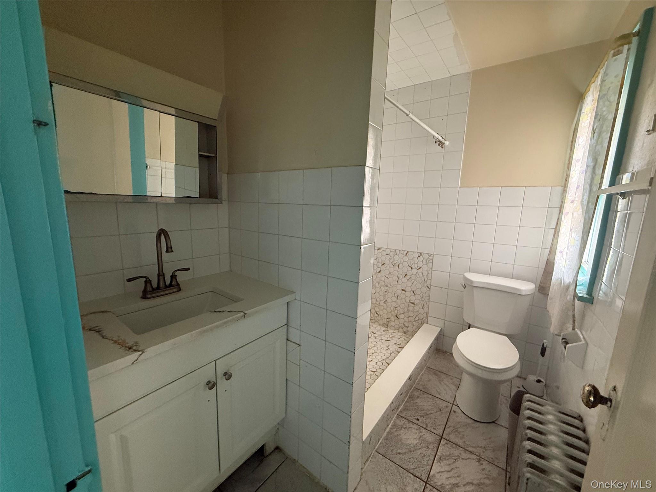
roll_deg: -0.4
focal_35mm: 14
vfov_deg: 85.7
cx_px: 328
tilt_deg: -10.2
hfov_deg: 102.1
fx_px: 265
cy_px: 246
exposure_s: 1/60
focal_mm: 2.22
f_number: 2.2
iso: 400
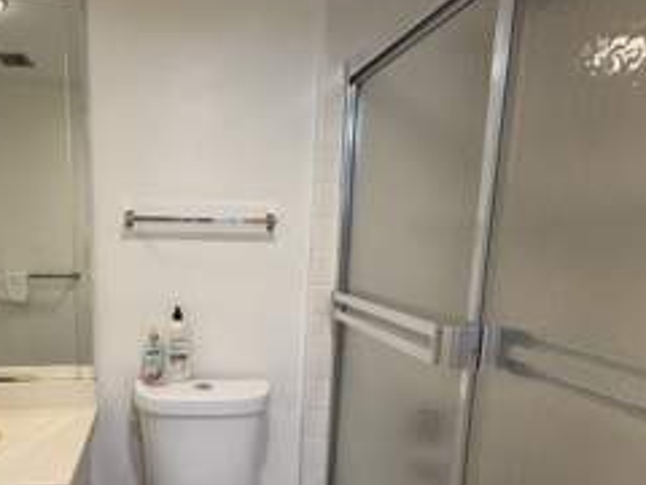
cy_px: 322
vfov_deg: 48.9
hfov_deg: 62.1
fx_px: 523
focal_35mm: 28
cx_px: 223
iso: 200
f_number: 2.2
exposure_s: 1/120
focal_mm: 2.22
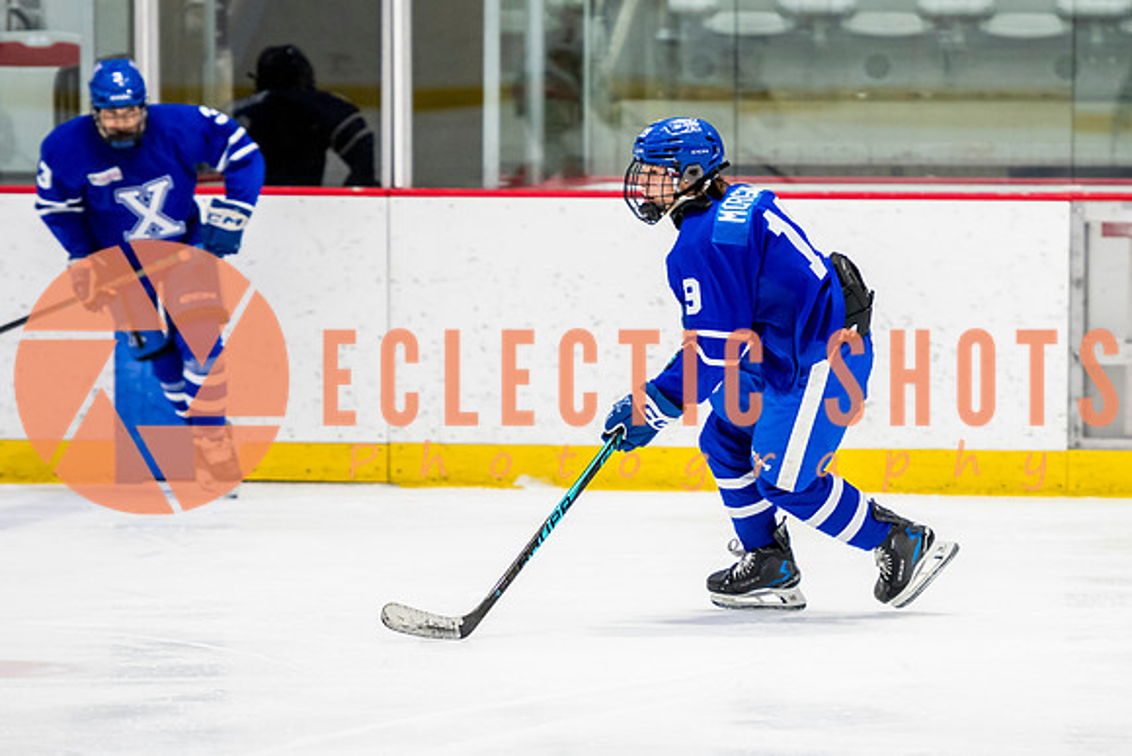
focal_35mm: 278
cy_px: 430
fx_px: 8752
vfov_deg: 4.9
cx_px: 741
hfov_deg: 7.4
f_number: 3.2
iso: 1600
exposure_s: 1/800
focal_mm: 165
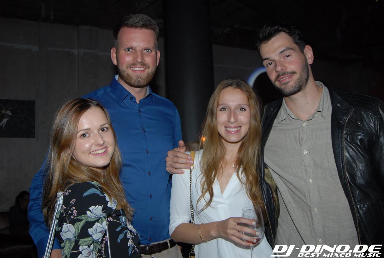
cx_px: 192
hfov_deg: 53.0
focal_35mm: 36
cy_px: 129
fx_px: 385
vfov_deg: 37.0
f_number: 5.6
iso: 400
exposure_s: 1/13
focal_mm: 24
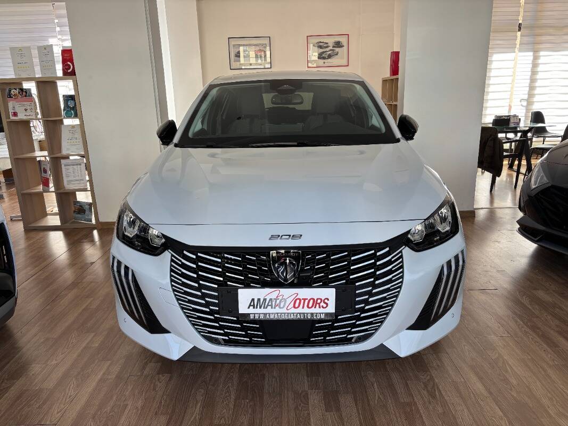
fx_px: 427
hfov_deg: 67.3
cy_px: 213
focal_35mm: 26
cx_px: 284
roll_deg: +1.7
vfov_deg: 53.1
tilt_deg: -15.5
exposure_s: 1/191
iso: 40
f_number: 1.6
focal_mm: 5.96
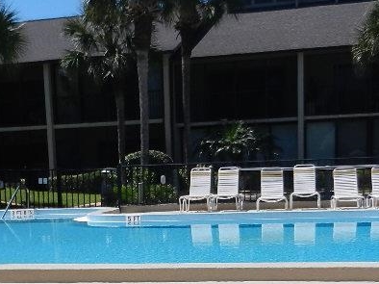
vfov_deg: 21.7
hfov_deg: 29.8
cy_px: 292
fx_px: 711
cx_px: 173
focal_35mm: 65
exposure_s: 1/640
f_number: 7
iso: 160
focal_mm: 4.5
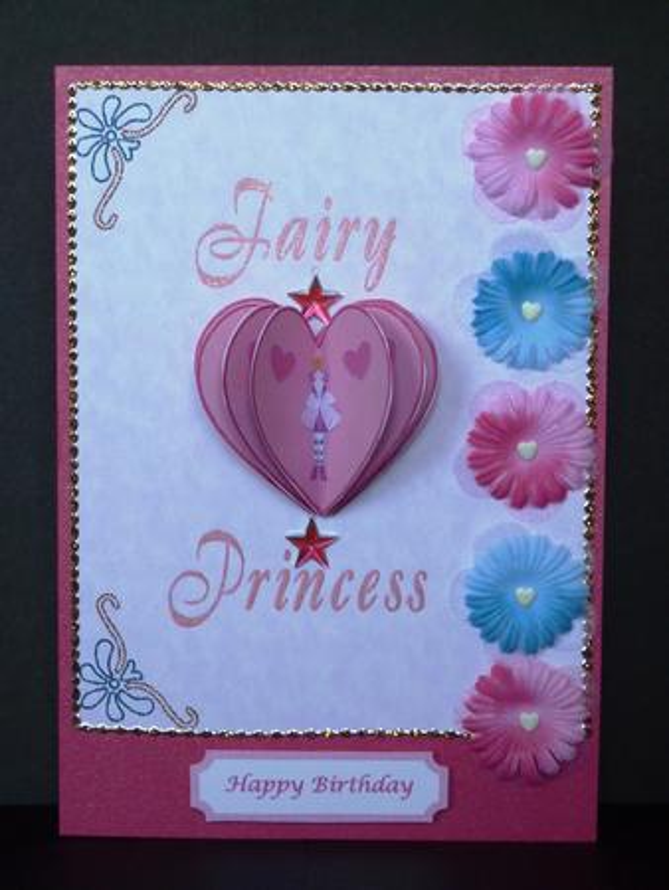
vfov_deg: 25.0
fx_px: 2008
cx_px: 334
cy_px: 445
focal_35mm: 78
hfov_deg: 18.9
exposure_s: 1/40
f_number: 4.2
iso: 320
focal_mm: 12.8
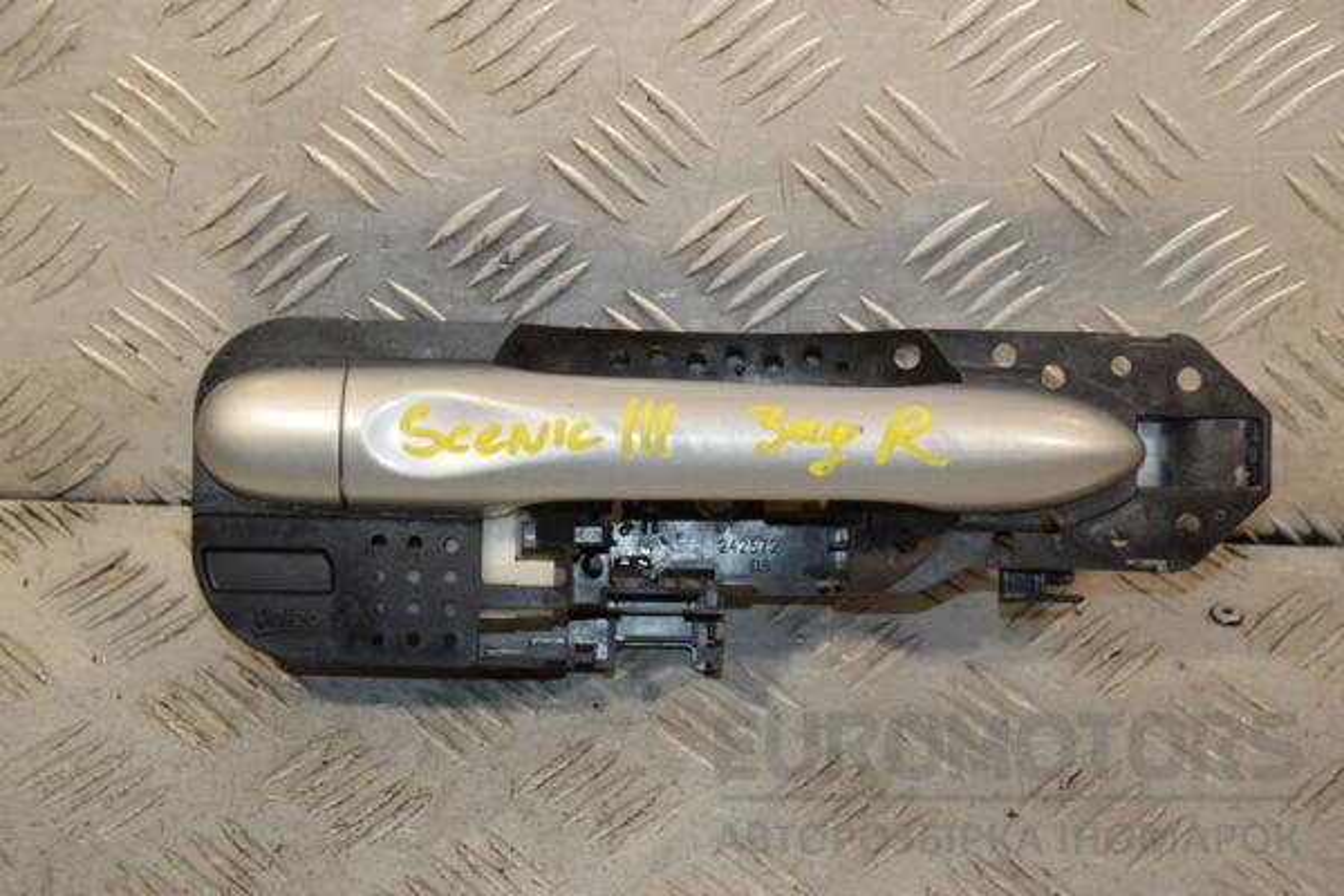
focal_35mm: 78
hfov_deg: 26.0
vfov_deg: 17.5
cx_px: 672
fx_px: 2912
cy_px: 448
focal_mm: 52
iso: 800
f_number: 5.6
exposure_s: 1/200
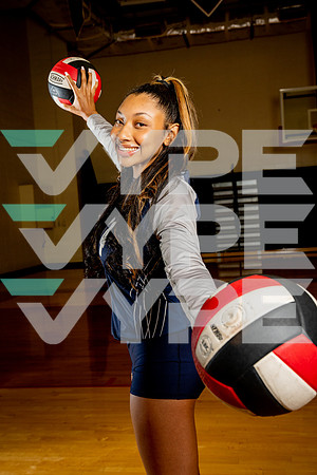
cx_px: 158
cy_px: 238
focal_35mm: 44
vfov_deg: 44.5
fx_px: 581
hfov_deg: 30.5
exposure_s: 1/250
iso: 400
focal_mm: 44
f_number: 7.1
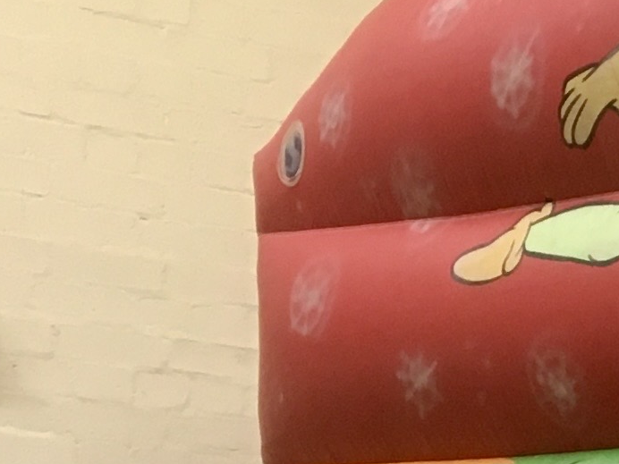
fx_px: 3022
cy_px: 1017
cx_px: 1352
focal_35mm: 169
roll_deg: -1.4
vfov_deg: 8.2
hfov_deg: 10.5
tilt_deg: -4.3
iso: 125
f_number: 2.2
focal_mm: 4.15
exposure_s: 1/33
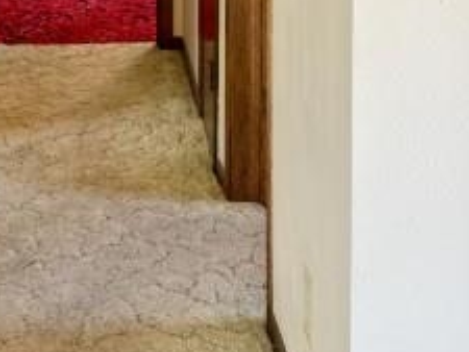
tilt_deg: -5.1
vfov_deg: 15.2
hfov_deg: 21.5
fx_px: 1234
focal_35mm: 91
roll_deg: +0.0
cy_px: -150
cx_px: 162
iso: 160
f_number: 1.78
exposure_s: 1/120
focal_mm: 6.76
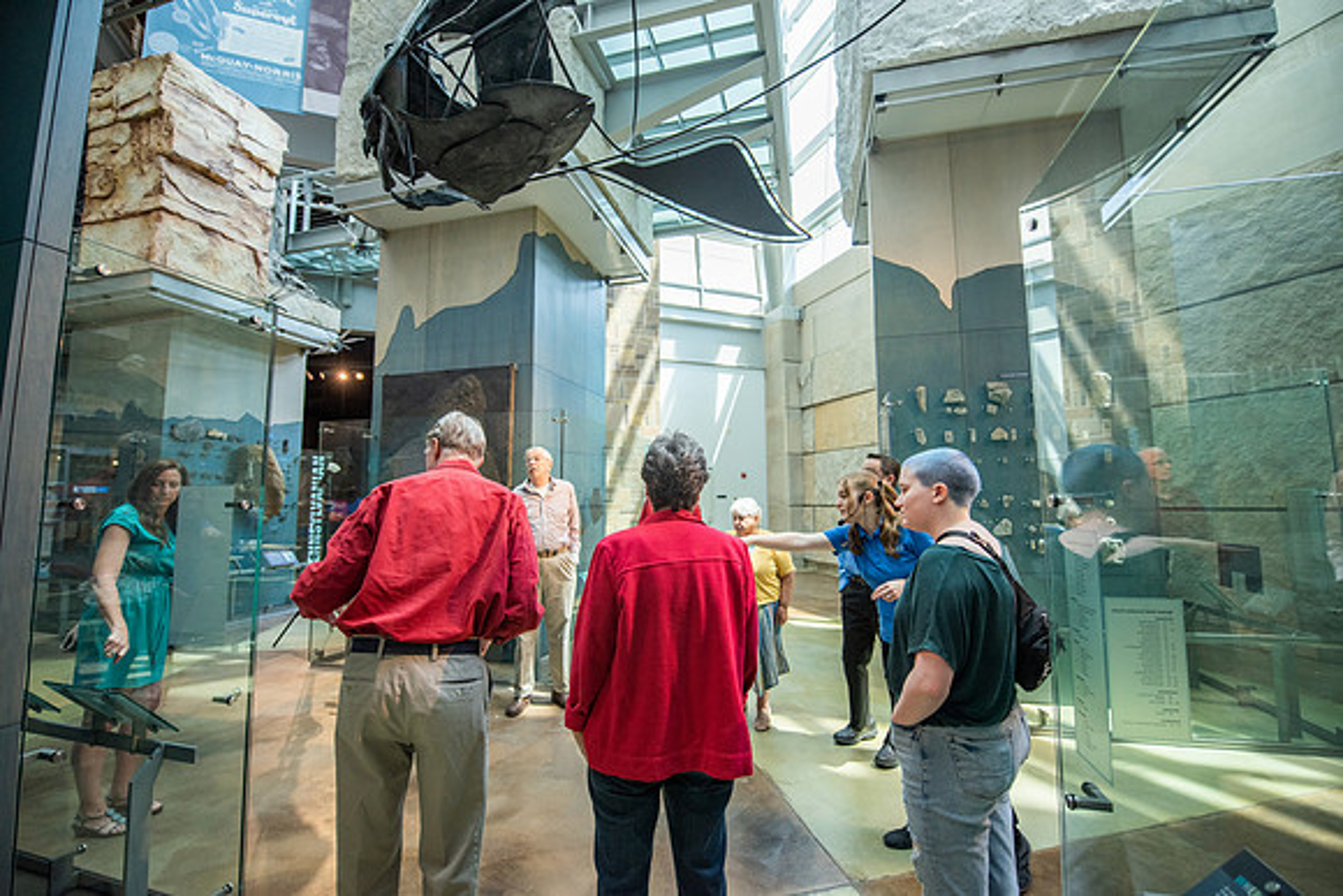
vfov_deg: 80.2
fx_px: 532
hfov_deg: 103.2
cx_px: 668
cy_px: 448
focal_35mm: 14
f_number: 2.8
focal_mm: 14
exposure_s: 1/250
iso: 800
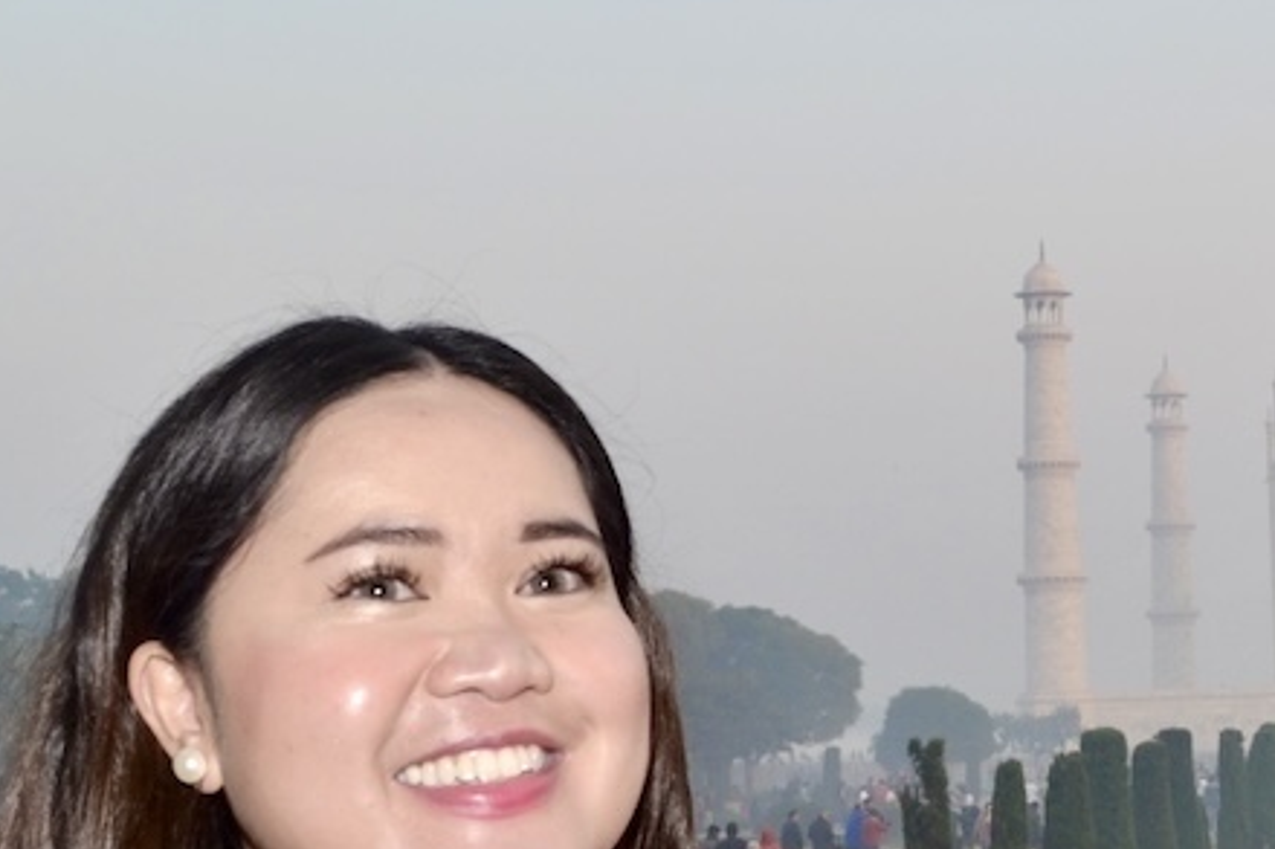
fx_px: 3186
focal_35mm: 90
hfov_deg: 22.1
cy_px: 577
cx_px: 1127
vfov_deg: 15.1
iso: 200
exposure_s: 1/80
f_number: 8
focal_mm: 22
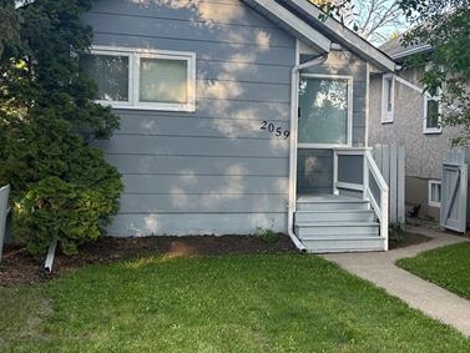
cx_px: 328
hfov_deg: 35.7
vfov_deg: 27.5
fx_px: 720
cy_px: 158
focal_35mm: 53
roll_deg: -1.4
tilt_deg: -0.6
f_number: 1.5
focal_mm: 5.7
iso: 50
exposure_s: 1/349
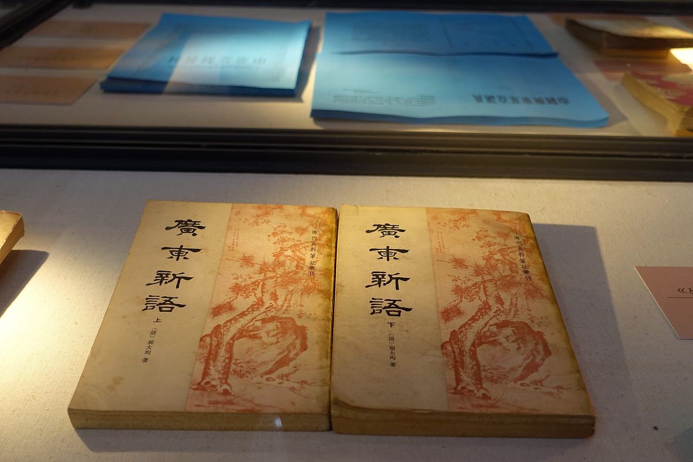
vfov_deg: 34.2
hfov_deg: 49.6
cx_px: 346
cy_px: 231
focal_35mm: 39
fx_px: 751
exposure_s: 1/60
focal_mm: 14.3
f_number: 2.8
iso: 125
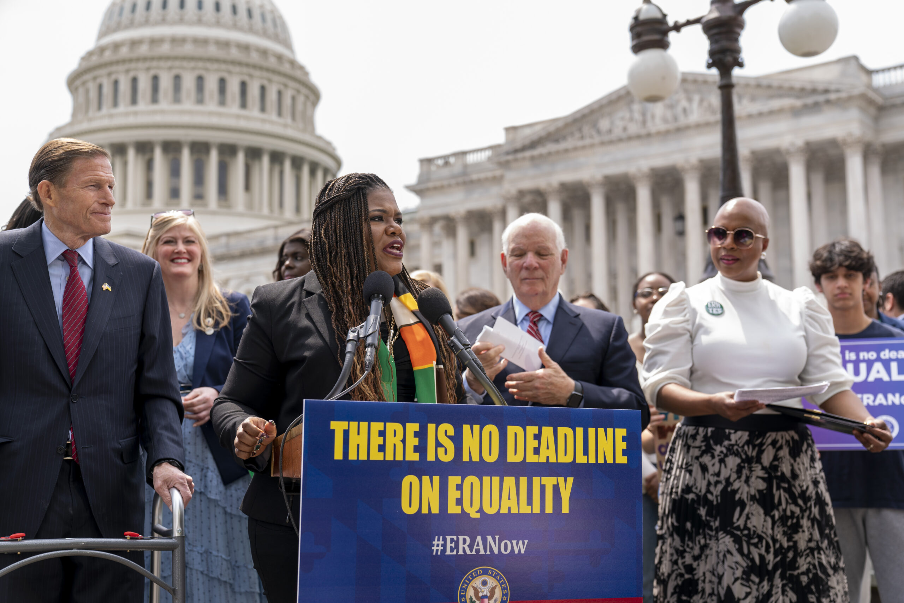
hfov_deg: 42.7
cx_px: 452
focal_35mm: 46
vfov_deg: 29.2
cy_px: 302
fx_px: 1155
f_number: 3.5
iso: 50
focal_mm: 46
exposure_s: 1/250
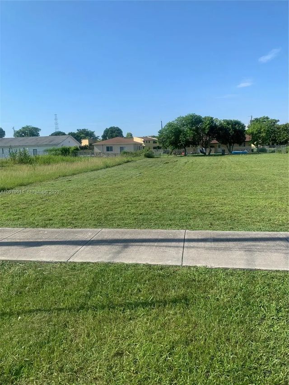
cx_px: 144
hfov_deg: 53.1
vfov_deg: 67.3
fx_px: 289
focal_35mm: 26
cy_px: 192
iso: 25
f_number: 1.8
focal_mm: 4.25
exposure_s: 1/2160
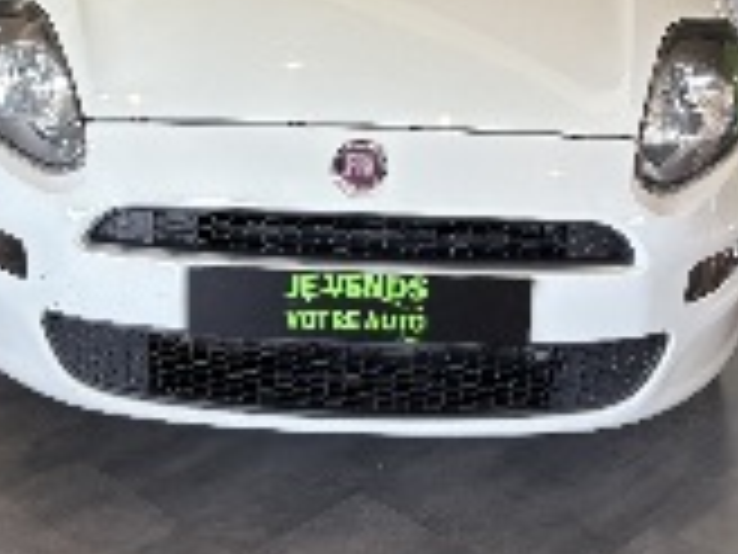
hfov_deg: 29.1
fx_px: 1407
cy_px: 18
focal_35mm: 66
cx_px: 216
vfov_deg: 21.6
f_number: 1.6
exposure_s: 1/50
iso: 100
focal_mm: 5.96
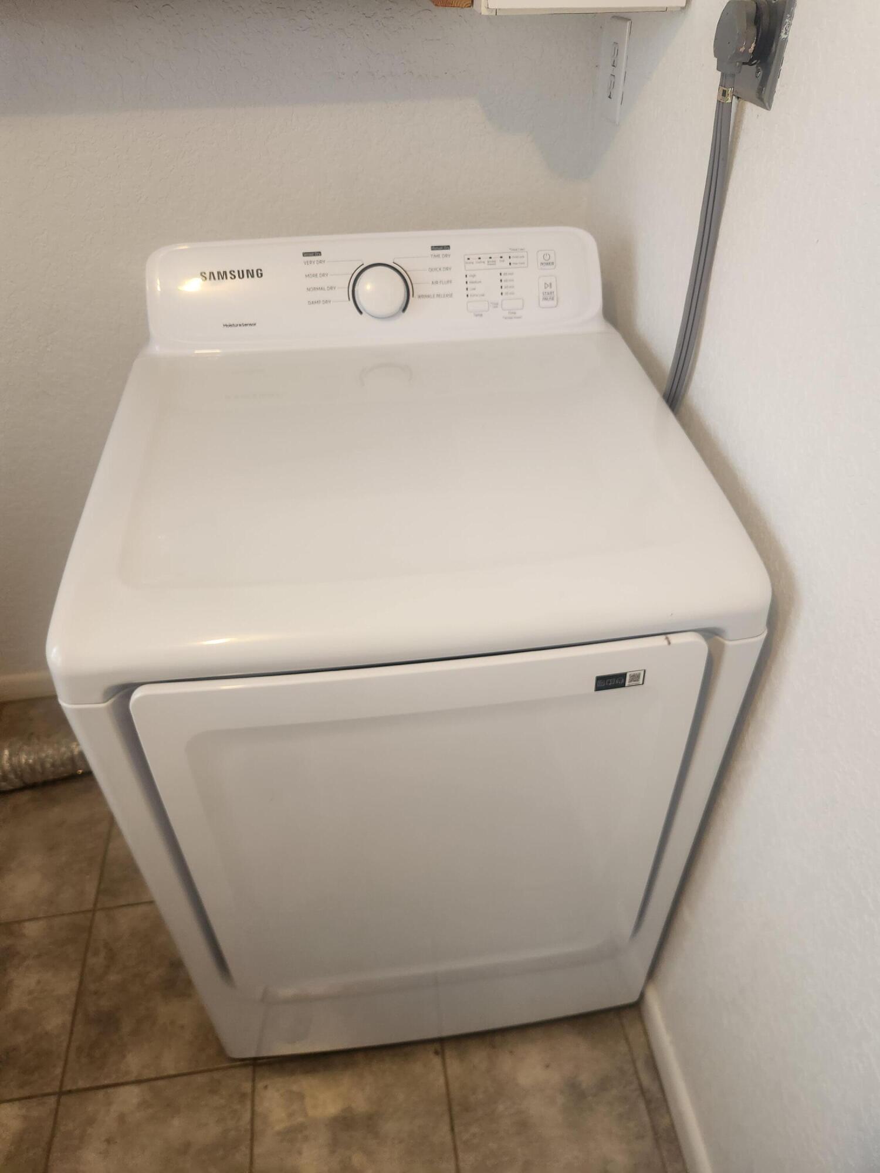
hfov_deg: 58.9
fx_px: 780
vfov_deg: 73.9
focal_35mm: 23
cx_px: 440
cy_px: 586
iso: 320
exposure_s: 1/120
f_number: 1.8
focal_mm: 5.4
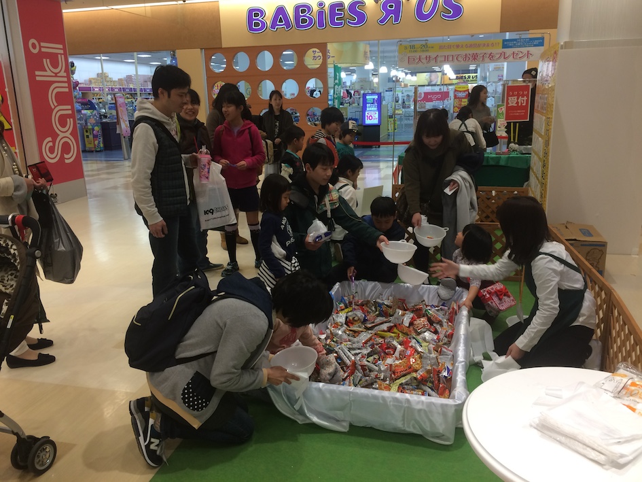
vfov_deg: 48.2
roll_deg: +1.6
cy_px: 241
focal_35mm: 29
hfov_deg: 61.7
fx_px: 538
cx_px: 321
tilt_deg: -13.6
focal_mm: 4.15
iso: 40
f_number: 2.2
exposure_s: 1/40
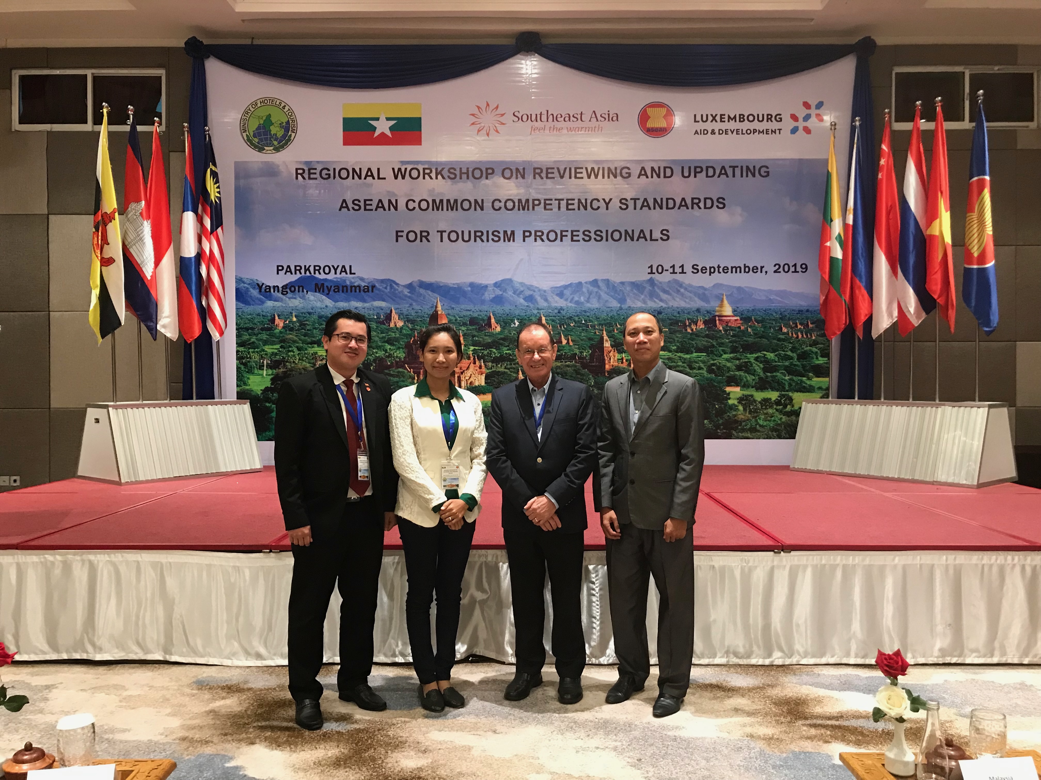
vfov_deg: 49.7
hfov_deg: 63.4
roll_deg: -0.5
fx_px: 842
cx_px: 520
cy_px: 390
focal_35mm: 28
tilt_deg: +0.2
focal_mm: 3.99
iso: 100
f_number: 1.8
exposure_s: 1/14
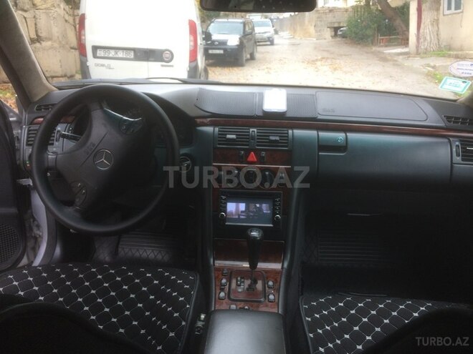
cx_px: 236
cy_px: 177
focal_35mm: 29
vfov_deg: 48.2
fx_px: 396
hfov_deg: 61.7
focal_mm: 4.15
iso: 40
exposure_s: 1/50
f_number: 2.2
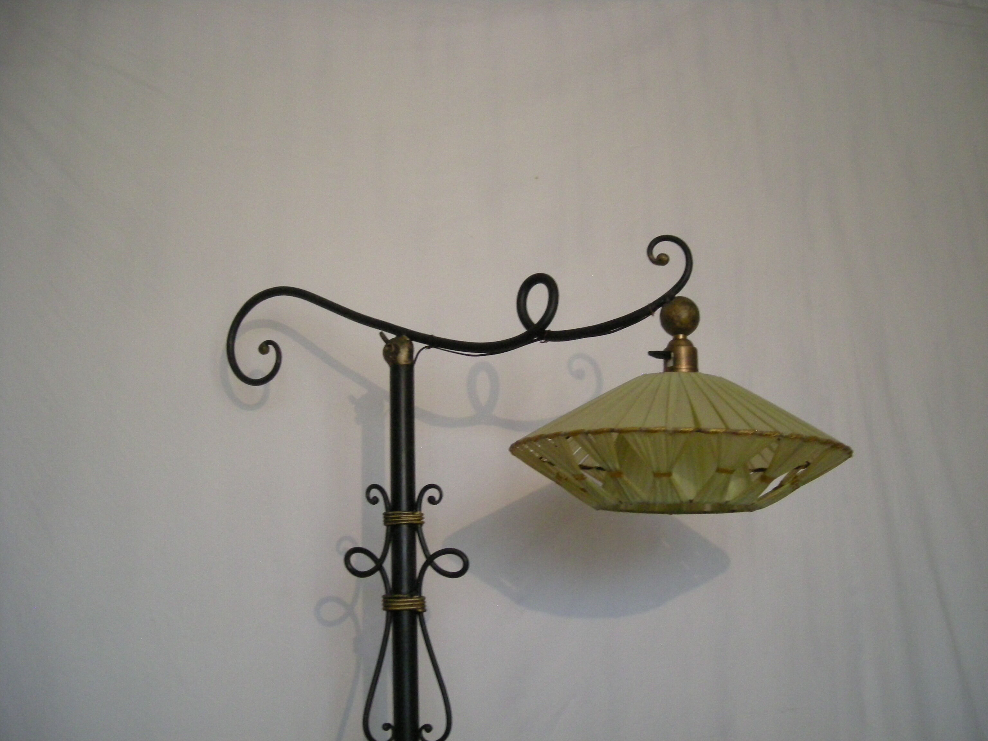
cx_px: 494
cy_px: 370
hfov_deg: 52.6
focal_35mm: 35
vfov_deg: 40.7
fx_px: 999
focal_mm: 5.7
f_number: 2.8
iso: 400
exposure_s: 1/54
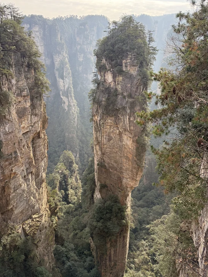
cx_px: 103
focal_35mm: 25
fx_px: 200
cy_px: 134
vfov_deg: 69.4
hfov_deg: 54.9
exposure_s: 1/840
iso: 100
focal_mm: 6.76
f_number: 1.78
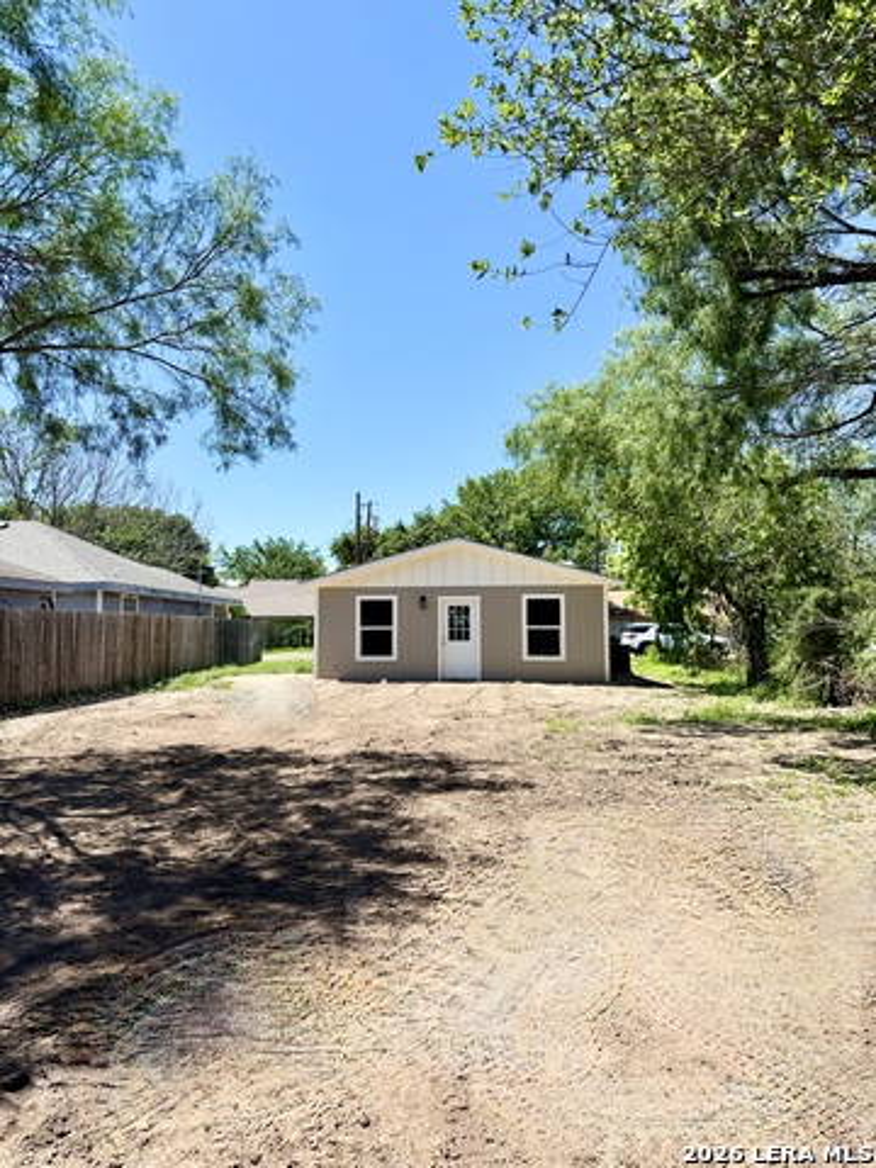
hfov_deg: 56.8
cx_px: 438
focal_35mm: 24
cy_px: 584
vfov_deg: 71.6
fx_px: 810
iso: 80
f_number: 1.78
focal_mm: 6.76
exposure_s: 1/3413
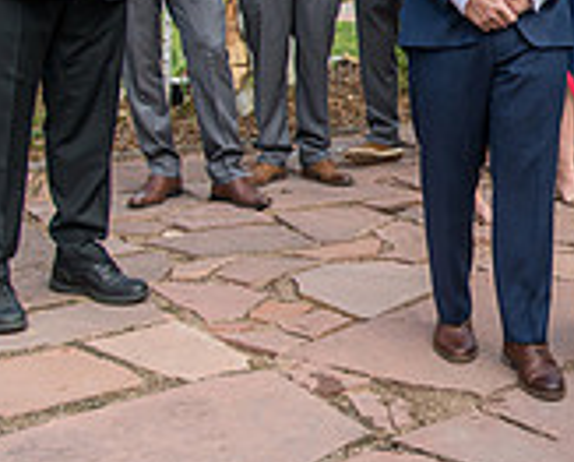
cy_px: 178
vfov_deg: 19.2
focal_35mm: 80
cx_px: 581
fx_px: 1361
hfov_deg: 22.8
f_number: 4
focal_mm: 24
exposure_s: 1/640
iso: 400
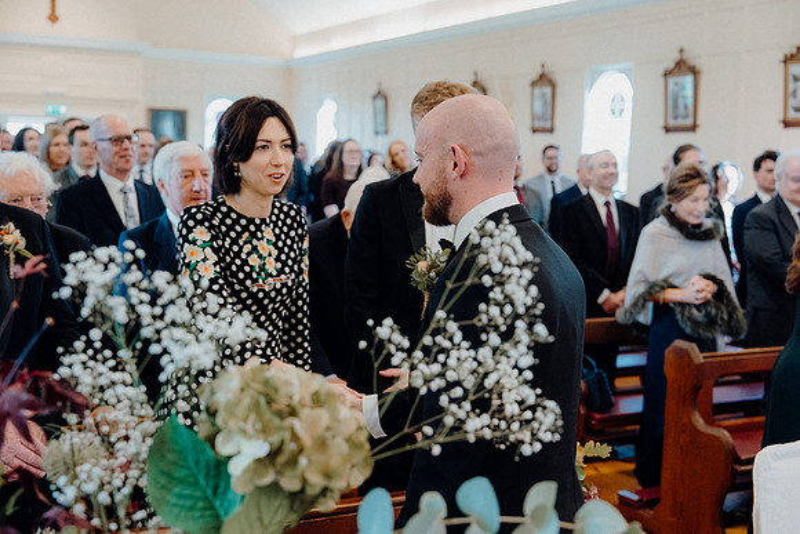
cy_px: 267
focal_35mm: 45
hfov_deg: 43.6
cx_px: 400
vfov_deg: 29.9
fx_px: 1000
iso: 2500
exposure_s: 1/160
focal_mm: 45
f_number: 3.5
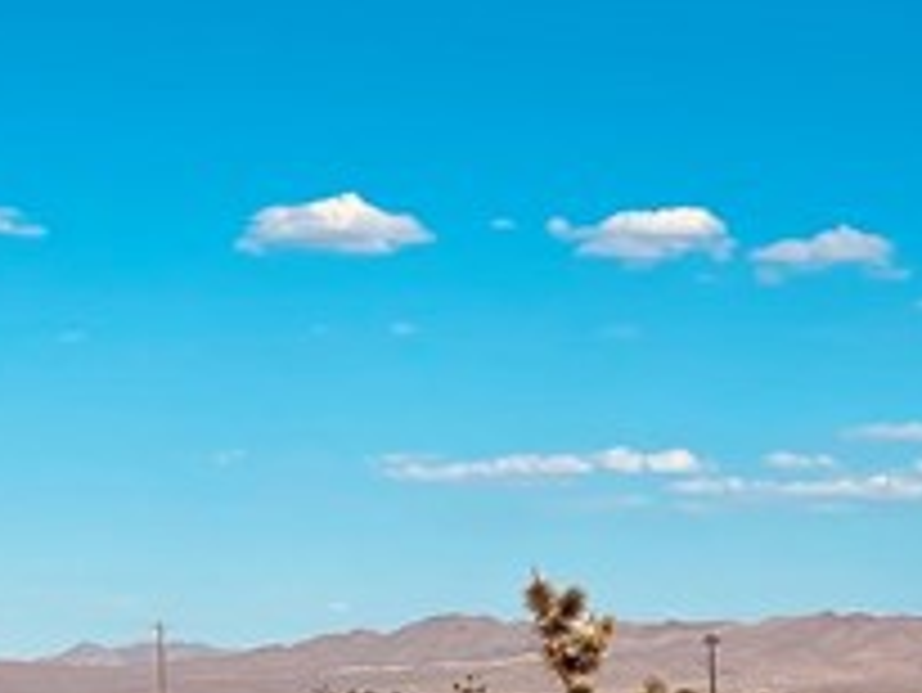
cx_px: 1336
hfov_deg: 14.8
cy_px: 1026
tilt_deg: -6.6
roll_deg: +0.4
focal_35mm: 125
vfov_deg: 11.4
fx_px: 3331
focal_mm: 5.1
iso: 32
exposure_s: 1/7407
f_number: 1.6
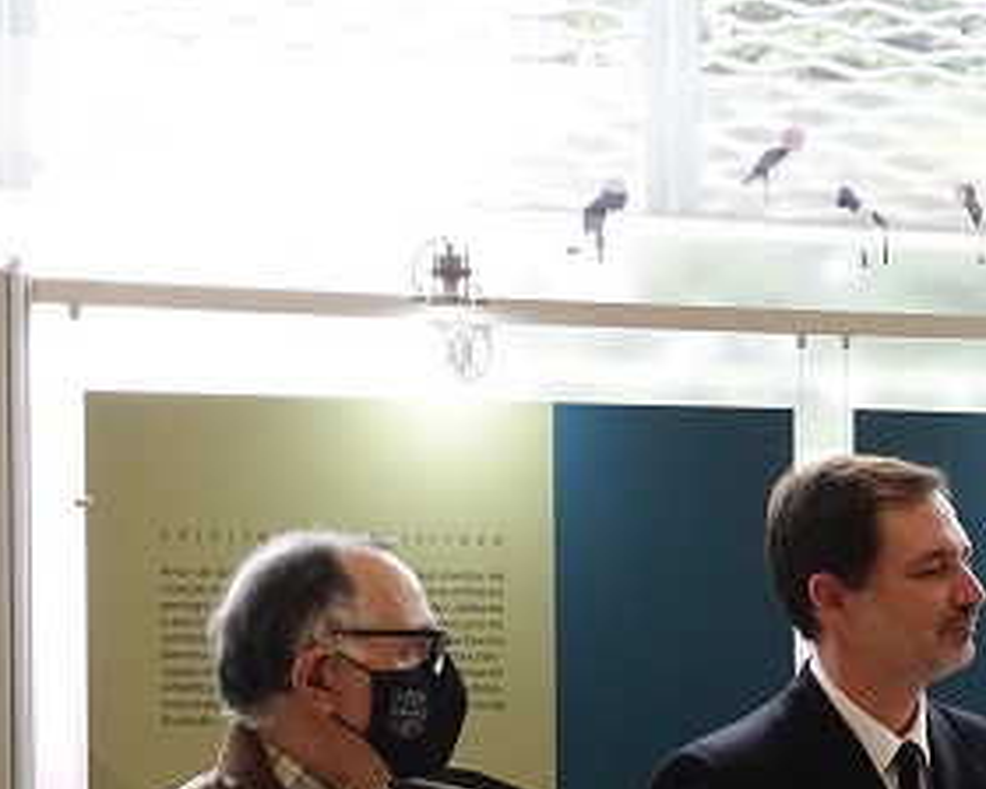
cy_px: 863
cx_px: 1240
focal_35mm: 103
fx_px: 3006
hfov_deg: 17.6
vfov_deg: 14.6
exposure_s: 1/250
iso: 1600
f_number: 4
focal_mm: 15.17
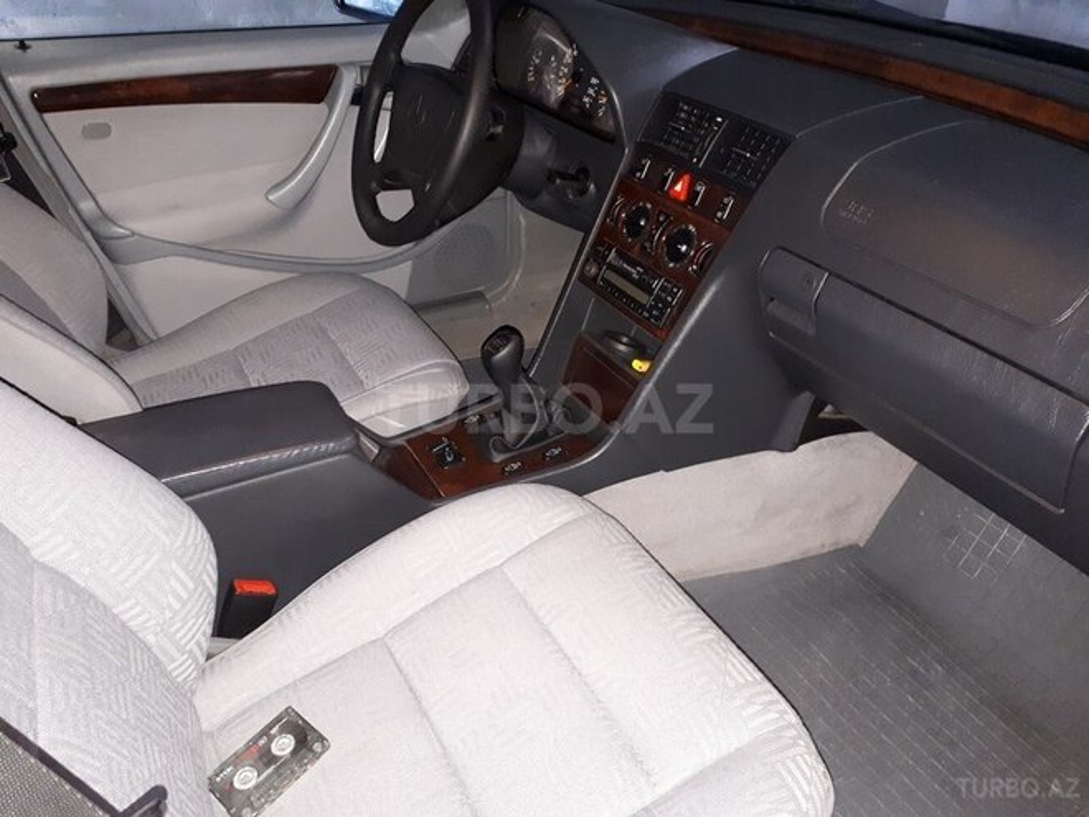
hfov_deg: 65.3
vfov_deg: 51.4
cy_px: 408
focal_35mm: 27
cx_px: 544
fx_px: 849
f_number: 1.9
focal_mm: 3.6
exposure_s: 1/17
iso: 500
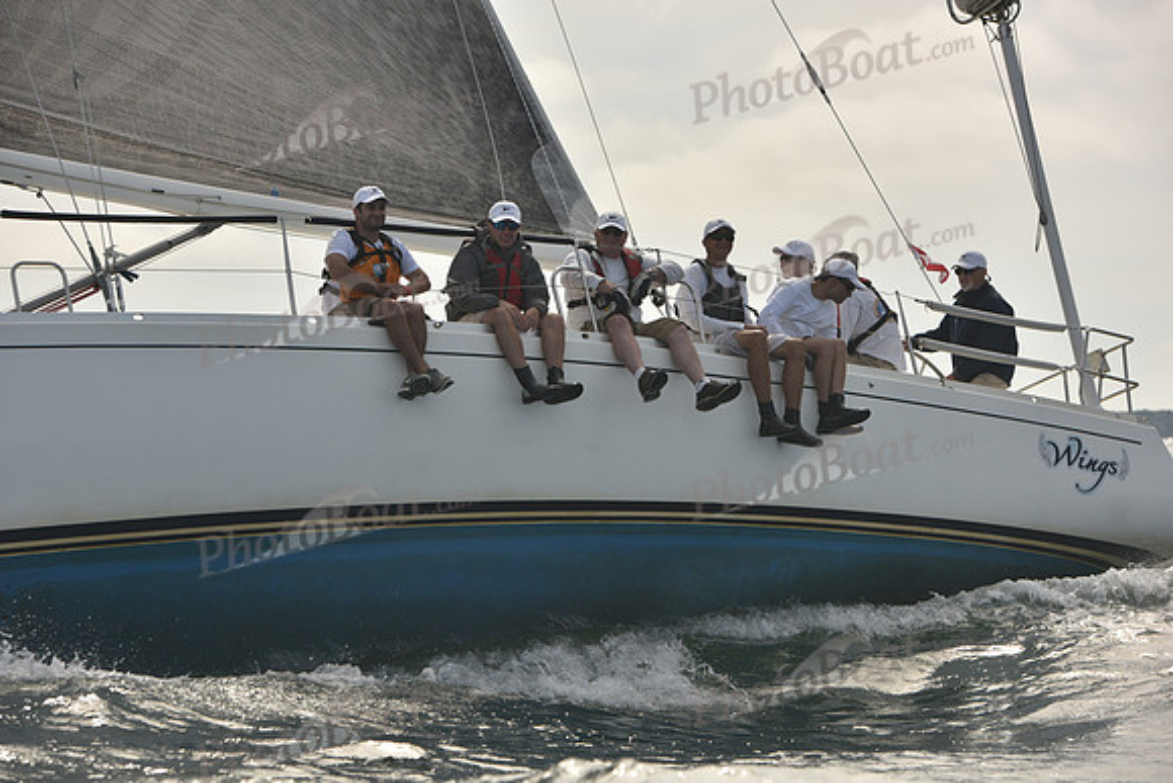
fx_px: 3911
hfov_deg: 17.1
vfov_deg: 11.4
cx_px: 586
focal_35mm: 120
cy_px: 392
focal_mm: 120
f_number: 6.3
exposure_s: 1/1000
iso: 320
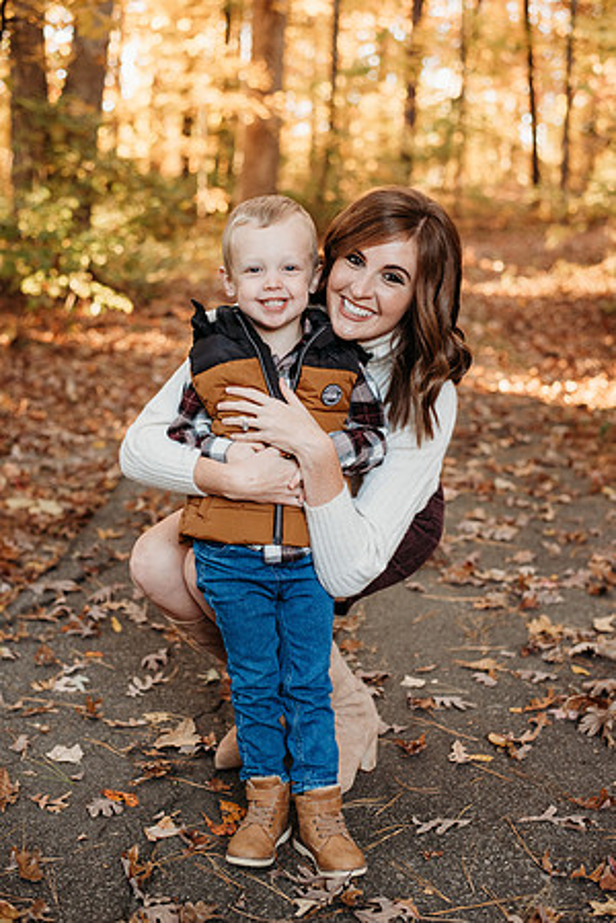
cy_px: 462
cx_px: 308
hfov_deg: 27.0
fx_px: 1283
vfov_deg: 39.6
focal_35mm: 50
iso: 1250
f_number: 2.8
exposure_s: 1/250
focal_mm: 50
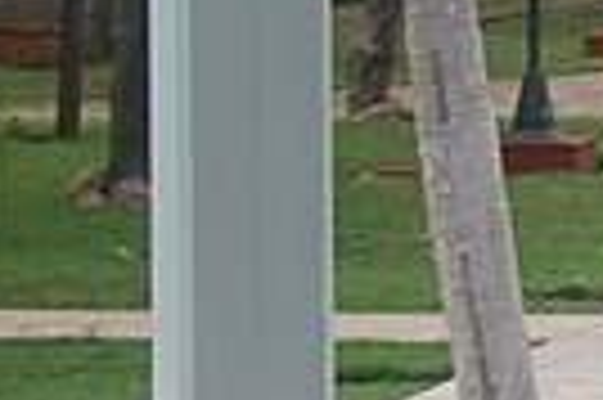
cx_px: 2034
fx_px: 7294
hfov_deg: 4.5
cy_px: -254
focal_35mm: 436
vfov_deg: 3.1
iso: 200
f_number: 8
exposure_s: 1/250
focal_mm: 38
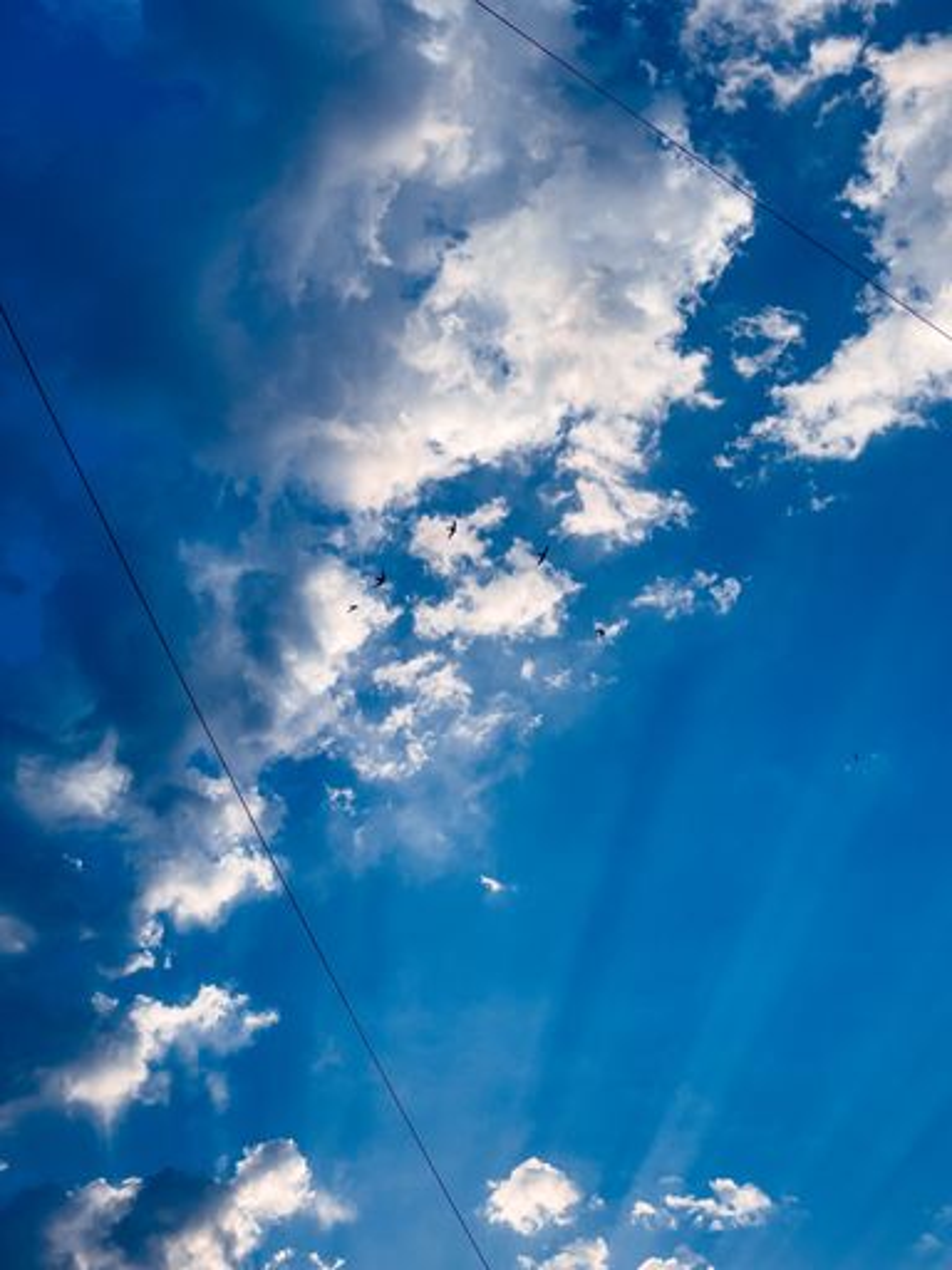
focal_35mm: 52
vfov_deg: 36.8
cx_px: 476
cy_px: 635
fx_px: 1907
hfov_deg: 28.0
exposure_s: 1/1000
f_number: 2
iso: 25
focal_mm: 6
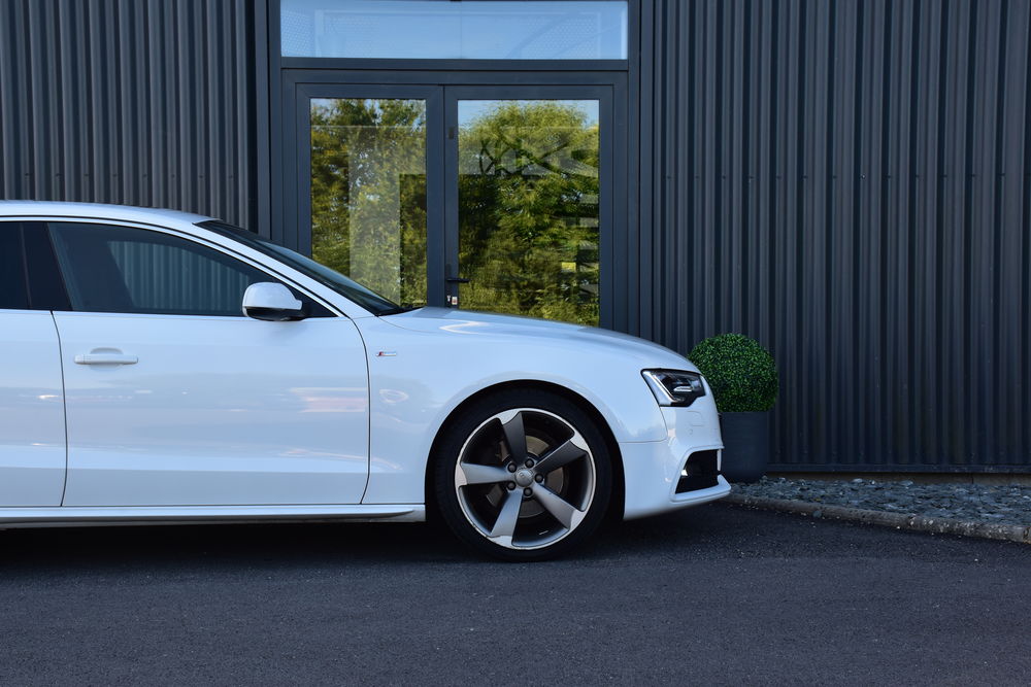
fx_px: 1718
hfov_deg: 33.4
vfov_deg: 22.6
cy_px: 344
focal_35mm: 60
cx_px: 516
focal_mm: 40
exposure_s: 1/125
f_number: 9
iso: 400
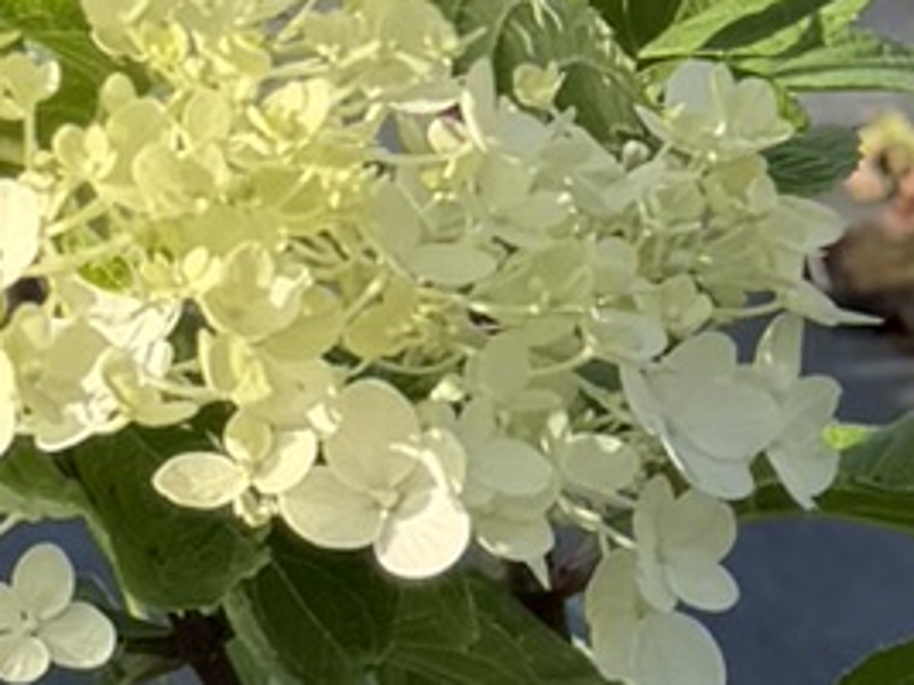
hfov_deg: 10.7
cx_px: 688
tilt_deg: -17.1
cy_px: 45
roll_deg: +1.6
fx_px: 4856
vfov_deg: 8.0
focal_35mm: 184
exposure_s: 1/2110
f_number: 1.78
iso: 80
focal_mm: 6.76
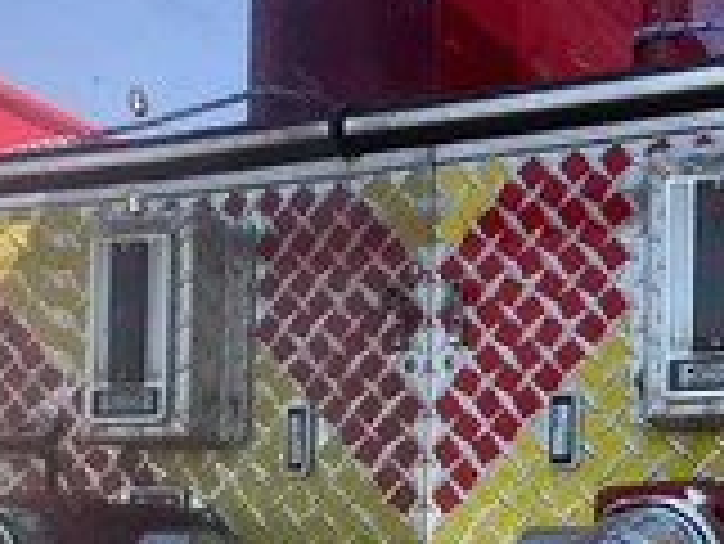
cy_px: 499
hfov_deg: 26.7
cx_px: 526
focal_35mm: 72
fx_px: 1507
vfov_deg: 20.0
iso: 25
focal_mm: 3
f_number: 1.8
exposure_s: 1/524
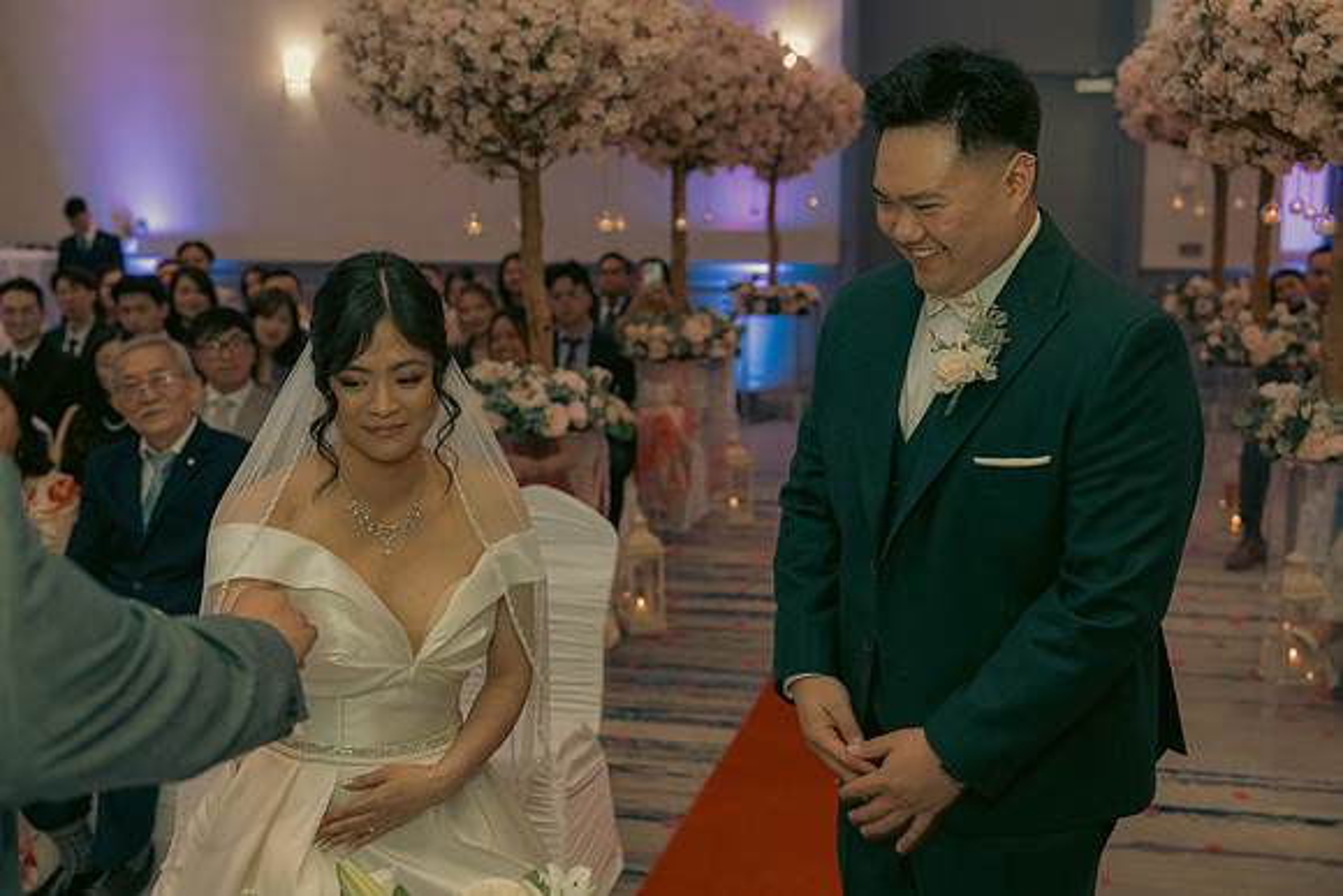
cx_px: 672
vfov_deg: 31.2
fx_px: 1604
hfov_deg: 45.4
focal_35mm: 43
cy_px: 448
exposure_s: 1/160
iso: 2500
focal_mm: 43
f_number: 3.5
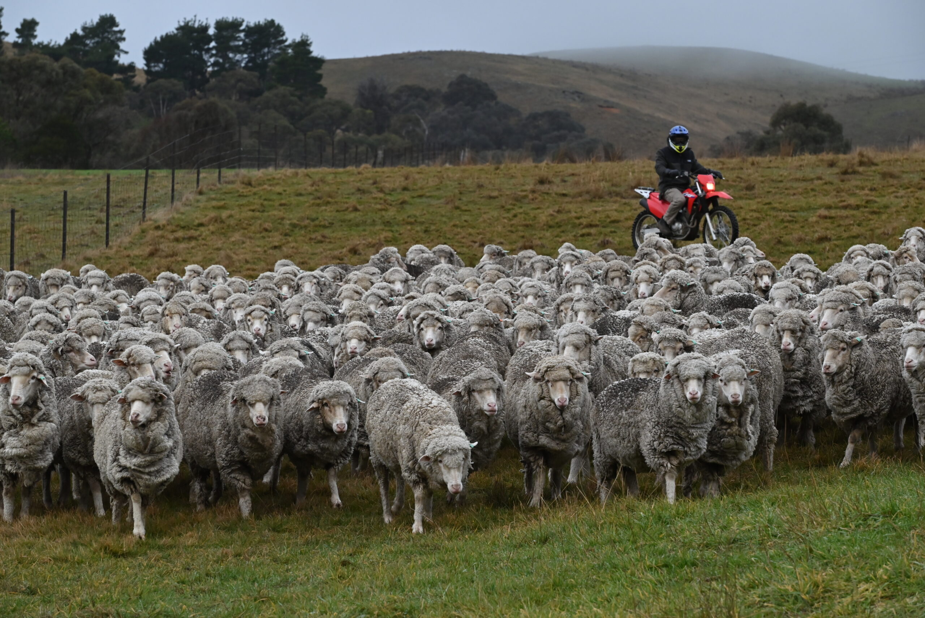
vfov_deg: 9.8
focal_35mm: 140
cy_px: 309
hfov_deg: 14.6
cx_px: 462
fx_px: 3598
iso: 1600
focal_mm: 140
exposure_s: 1/1000
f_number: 9
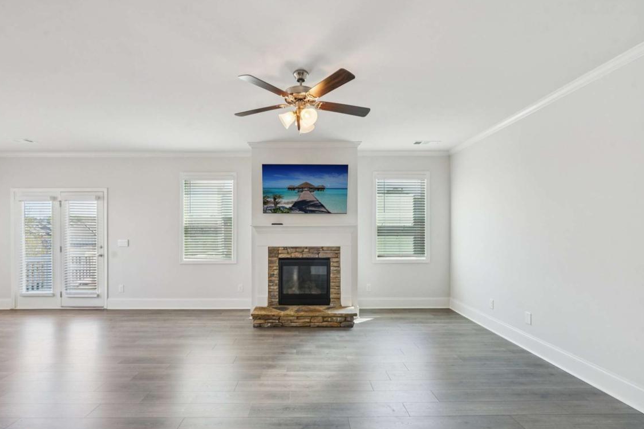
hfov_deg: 93.2
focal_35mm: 17
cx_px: 307
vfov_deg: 70.4
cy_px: 227
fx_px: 304
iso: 400
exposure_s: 1/25
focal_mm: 16
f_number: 8
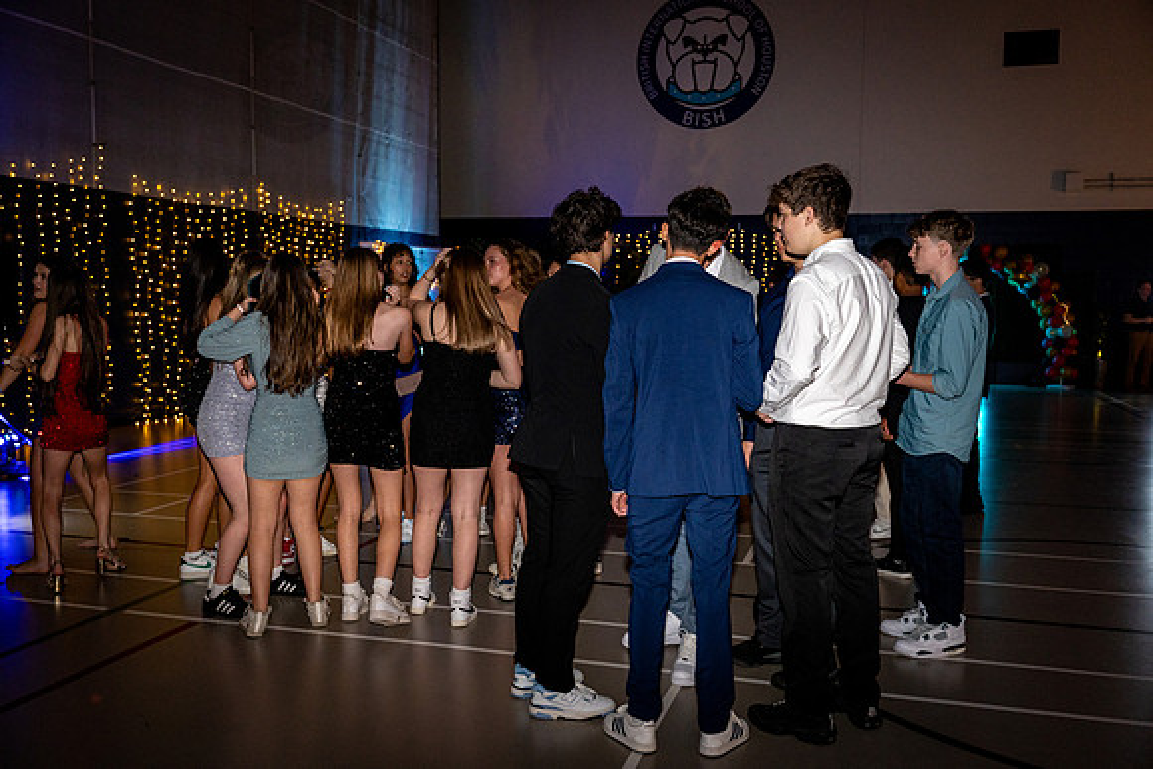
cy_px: 384
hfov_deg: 57.2
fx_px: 1057
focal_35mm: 33
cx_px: 576
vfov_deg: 40.0
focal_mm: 33
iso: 1250
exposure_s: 1/80
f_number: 4
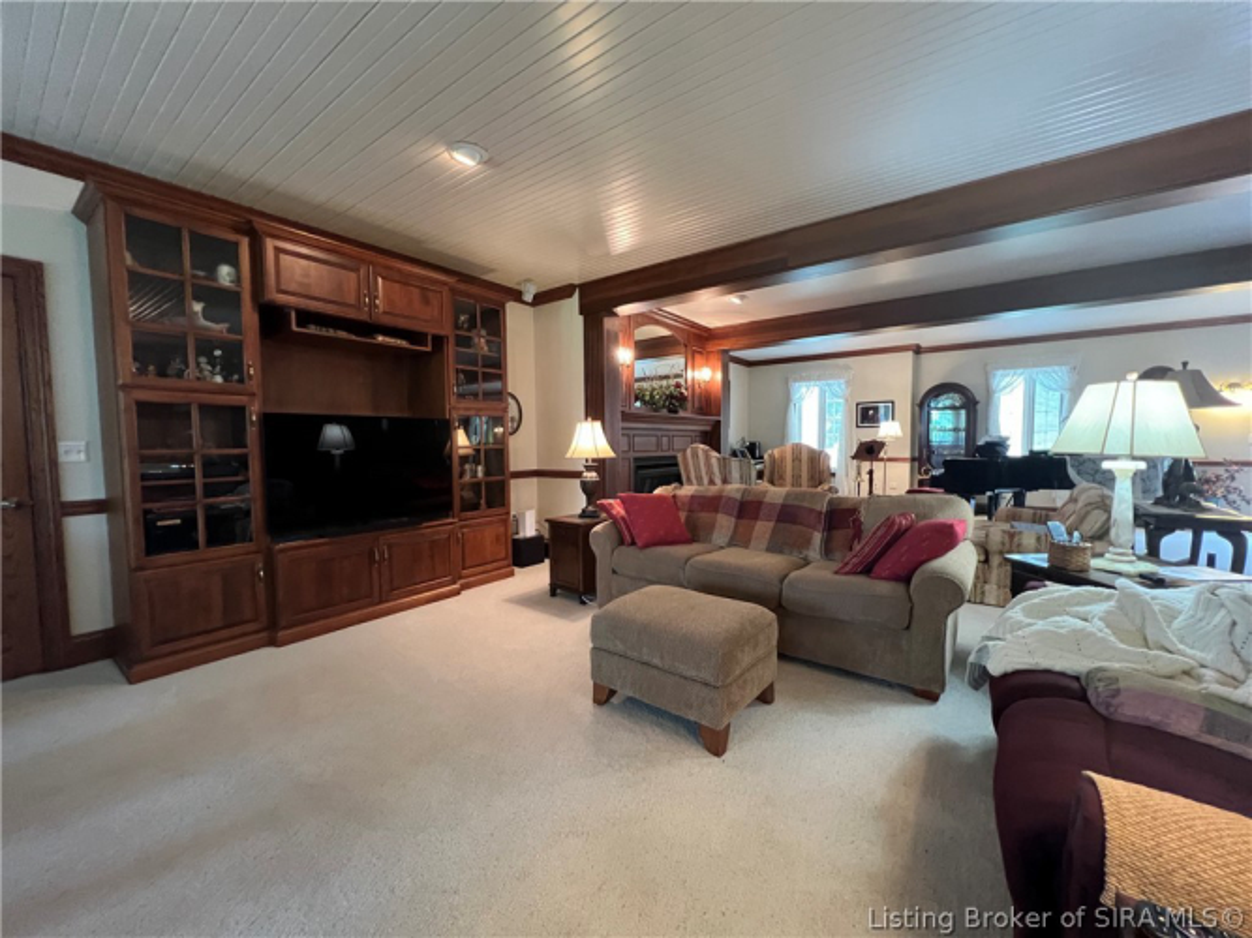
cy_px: 469
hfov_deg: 106.2
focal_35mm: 13
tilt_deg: -2.6
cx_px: 626
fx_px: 470
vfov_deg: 89.9
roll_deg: +0.9
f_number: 1.8
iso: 500
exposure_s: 1/60
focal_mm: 1.57
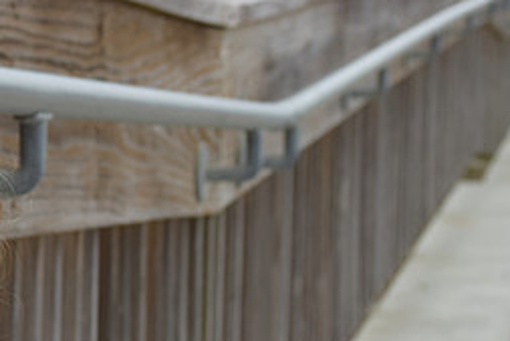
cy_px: 388
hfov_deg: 10.7
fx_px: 2681
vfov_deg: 7.2
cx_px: -28
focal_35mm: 189
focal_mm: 55
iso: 360
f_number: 8
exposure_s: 1/250
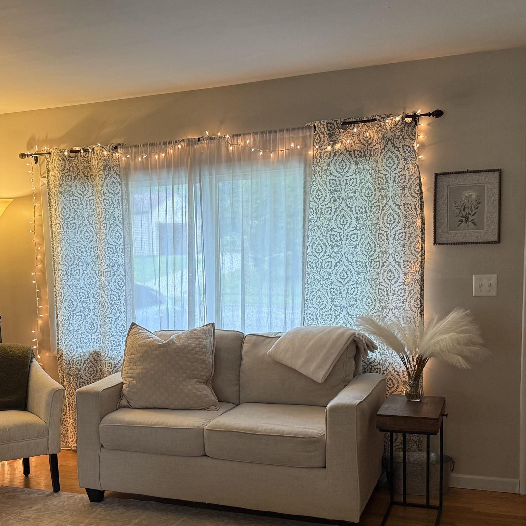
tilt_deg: -6.2
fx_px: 756
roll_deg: +2.7
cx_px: 159
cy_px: 348
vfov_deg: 37.9
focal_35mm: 44
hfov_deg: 37.8
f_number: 1.78
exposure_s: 1/60
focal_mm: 6.76
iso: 200
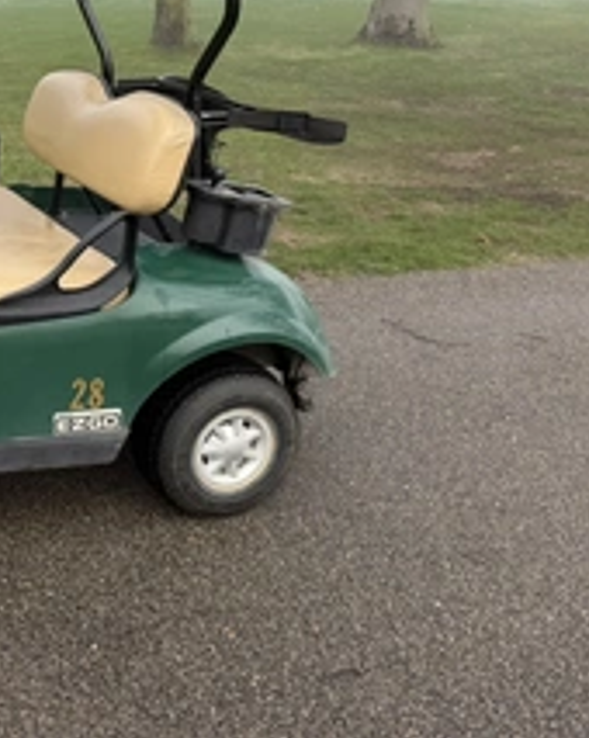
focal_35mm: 44
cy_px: 222
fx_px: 960
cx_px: -90
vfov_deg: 41.3
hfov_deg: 29.9
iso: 80
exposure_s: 1/593
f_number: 1.78
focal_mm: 6.76
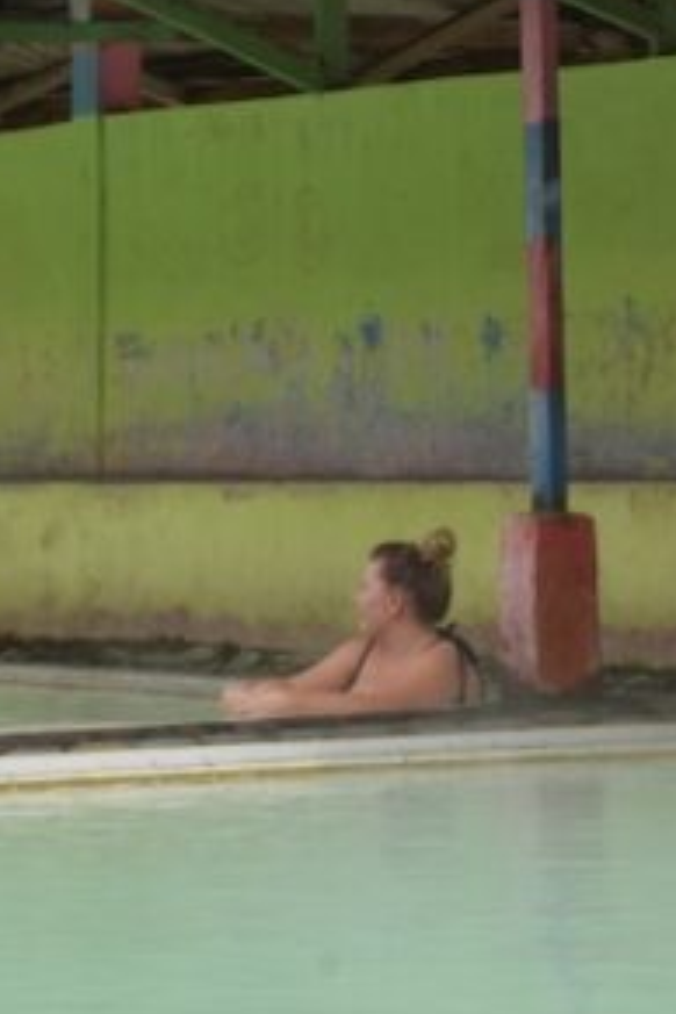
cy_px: -491
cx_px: 427
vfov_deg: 10.7
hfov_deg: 7.4
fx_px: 5204
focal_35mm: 185
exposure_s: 1/50
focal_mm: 35
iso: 200
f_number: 22
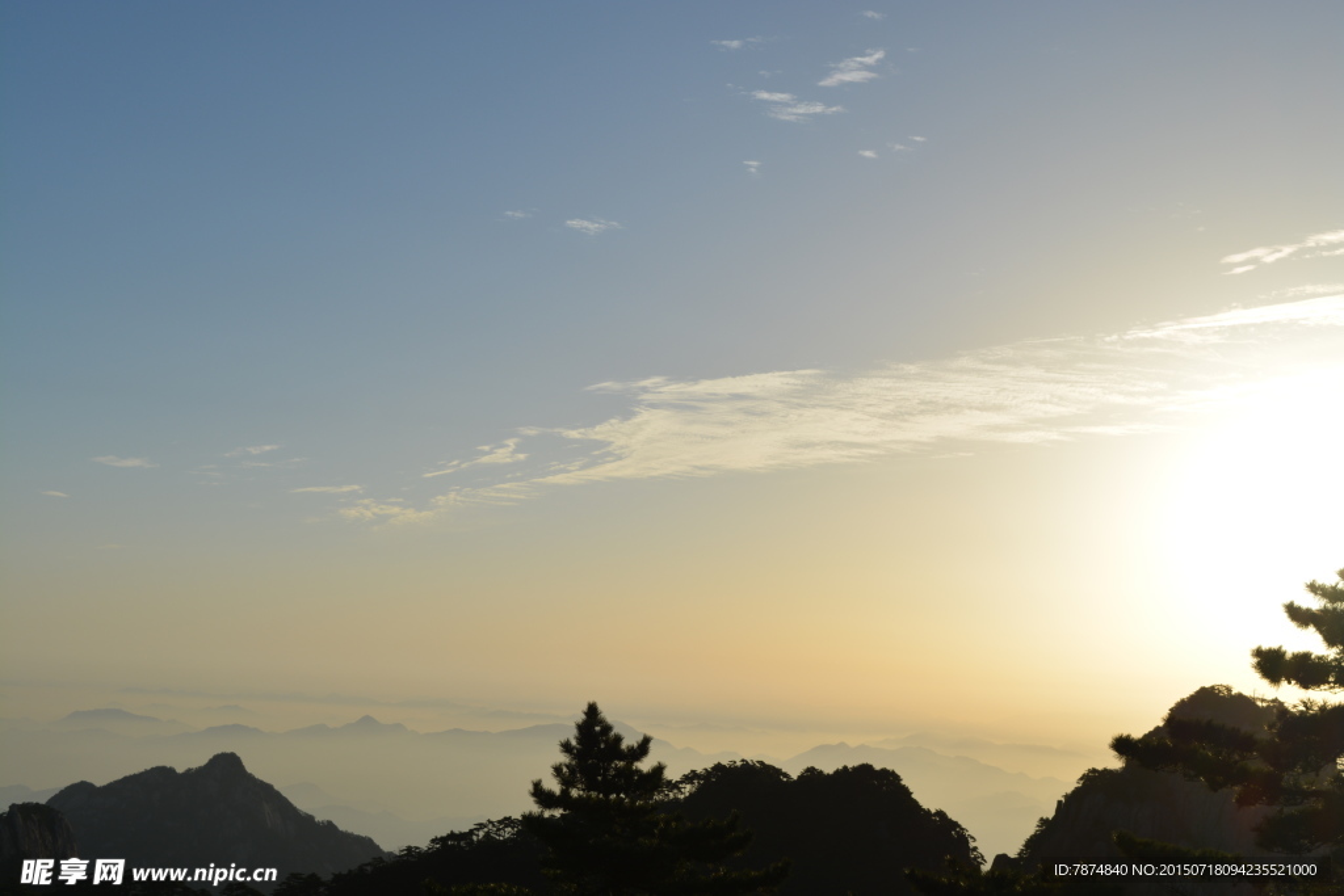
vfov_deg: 25.8
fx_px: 1960
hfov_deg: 37.8
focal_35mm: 52
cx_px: 672
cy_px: 448
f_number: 10
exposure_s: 1/400
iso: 100
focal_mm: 35
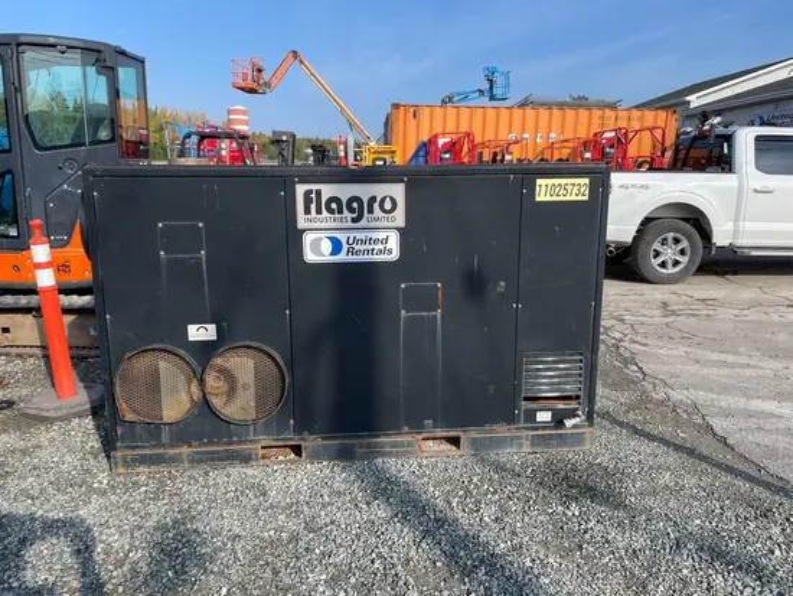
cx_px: 396
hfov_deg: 67.3
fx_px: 596
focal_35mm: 26
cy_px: 298
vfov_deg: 53.1
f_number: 1.6
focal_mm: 4.2
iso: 32
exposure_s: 1/1984
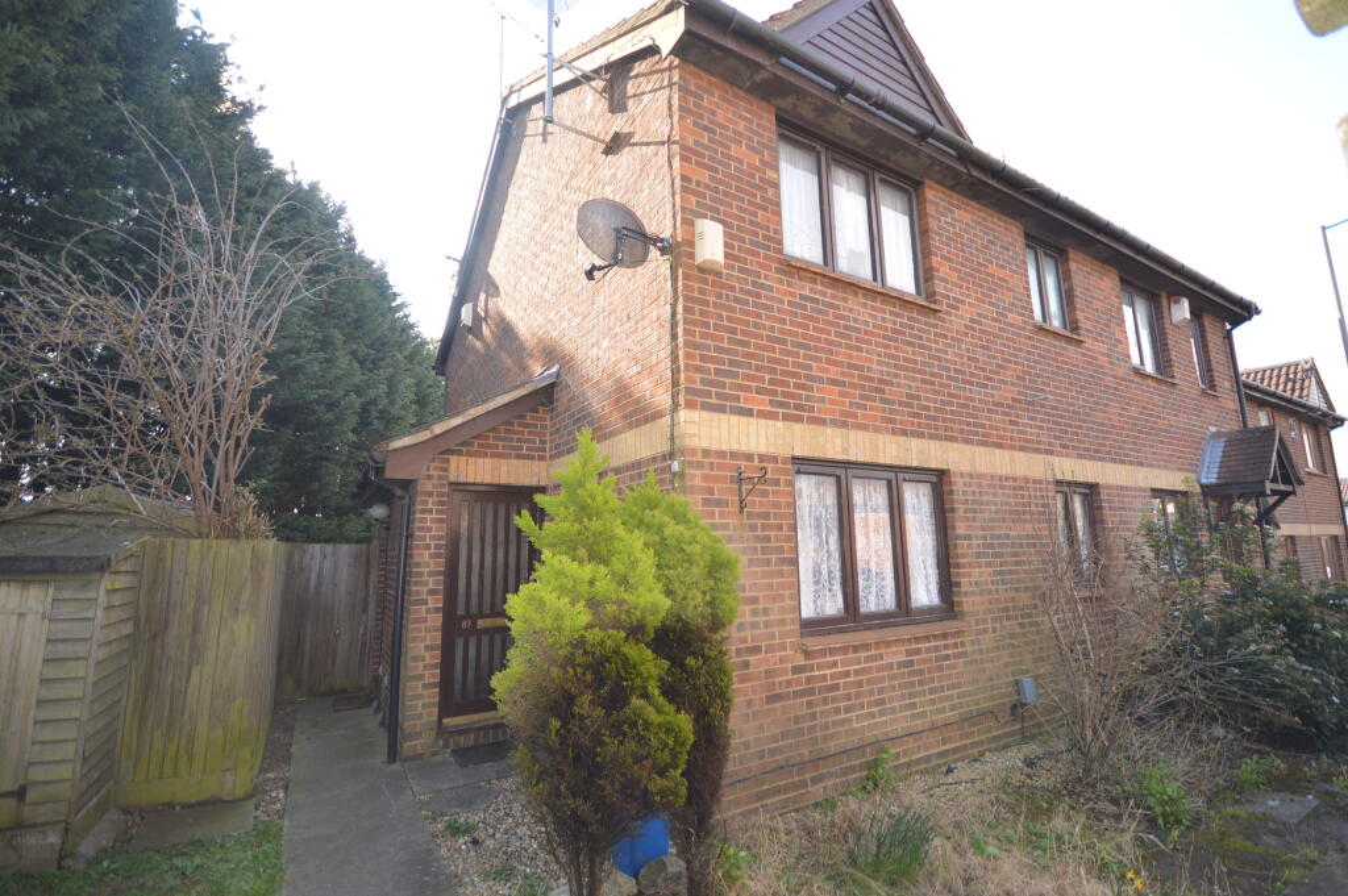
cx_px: 674
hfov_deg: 100.4
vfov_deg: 77.2
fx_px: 561
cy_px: 448
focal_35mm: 15
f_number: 4
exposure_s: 1/125
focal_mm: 10
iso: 160
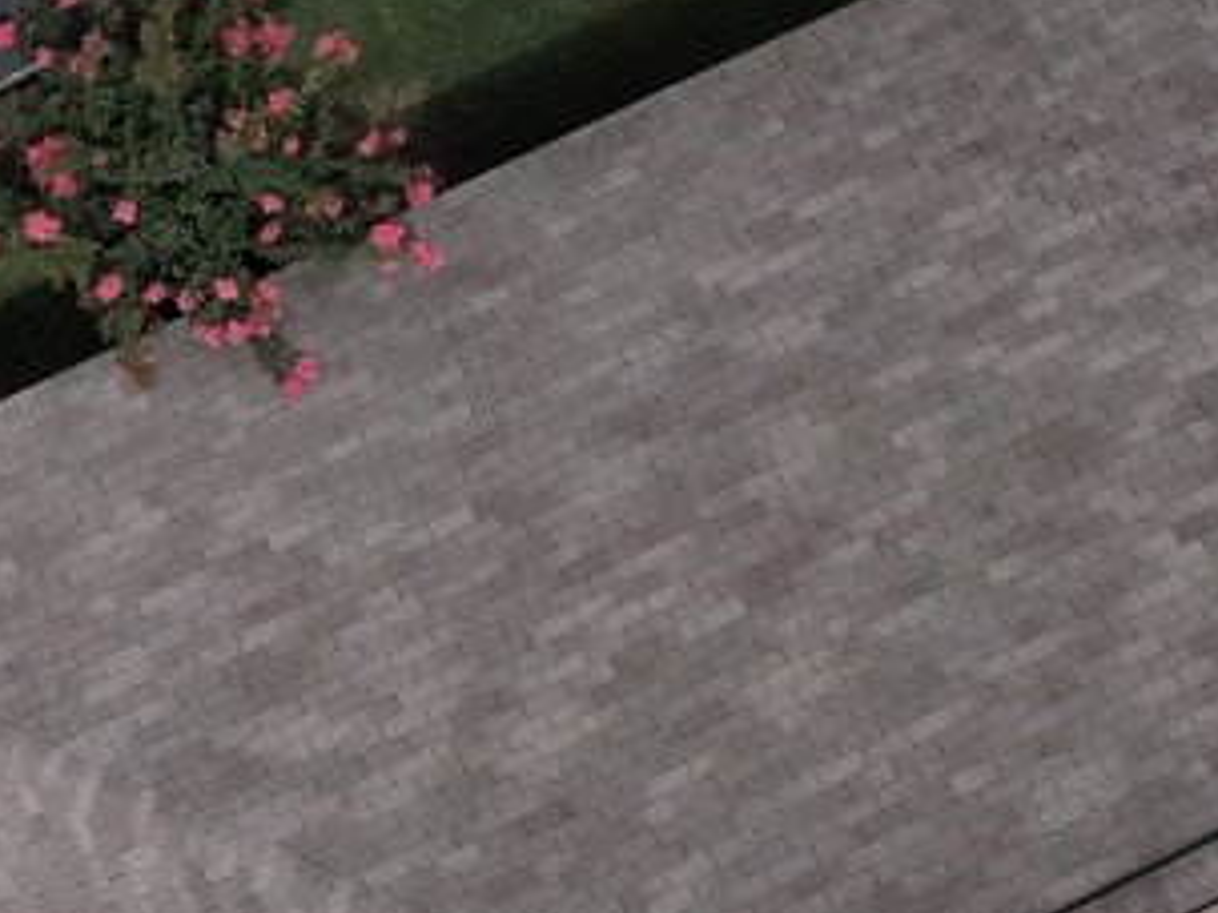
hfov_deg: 17.2
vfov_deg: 11.8
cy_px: -812
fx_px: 4010
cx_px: 366
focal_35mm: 114
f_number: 1.8
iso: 1600
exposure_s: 1/4000
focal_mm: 8.67
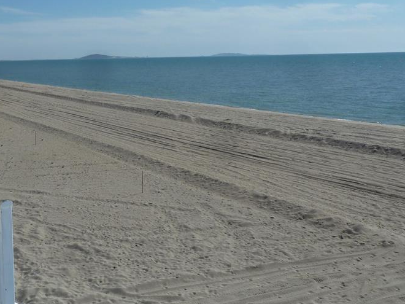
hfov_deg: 40.9
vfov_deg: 31.5
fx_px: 526
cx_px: 102
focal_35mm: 45
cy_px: 72
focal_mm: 4.7
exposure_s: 1/800
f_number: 5.6
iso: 80
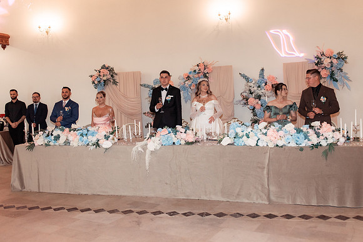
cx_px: 186
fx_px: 368
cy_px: 121
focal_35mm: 36
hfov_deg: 52.5
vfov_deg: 36.5
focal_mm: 35
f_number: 4.5
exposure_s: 1/250
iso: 1250
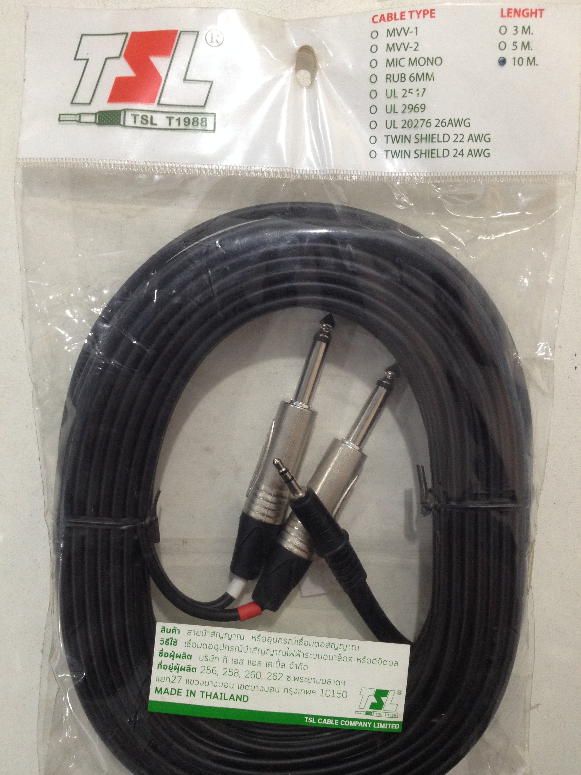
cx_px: 290
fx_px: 783
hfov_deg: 40.7
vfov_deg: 52.6
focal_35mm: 35
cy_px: 388
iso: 160
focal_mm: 4.28
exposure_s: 1/20
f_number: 2.4
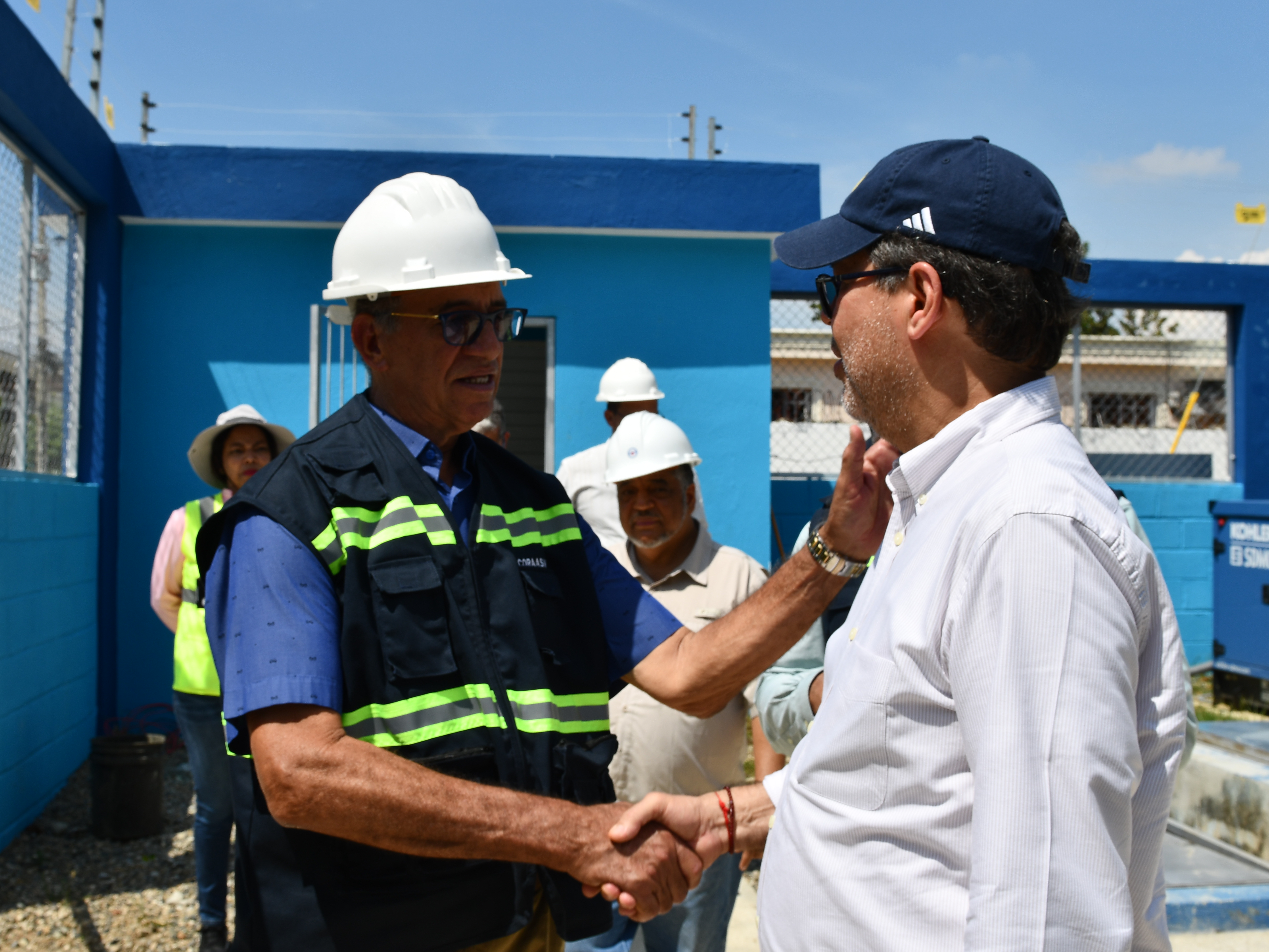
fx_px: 1576
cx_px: 579
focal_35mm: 43
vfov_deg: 33.6
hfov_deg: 43.8
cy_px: 472
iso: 100
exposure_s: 1/400
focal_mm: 26
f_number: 10
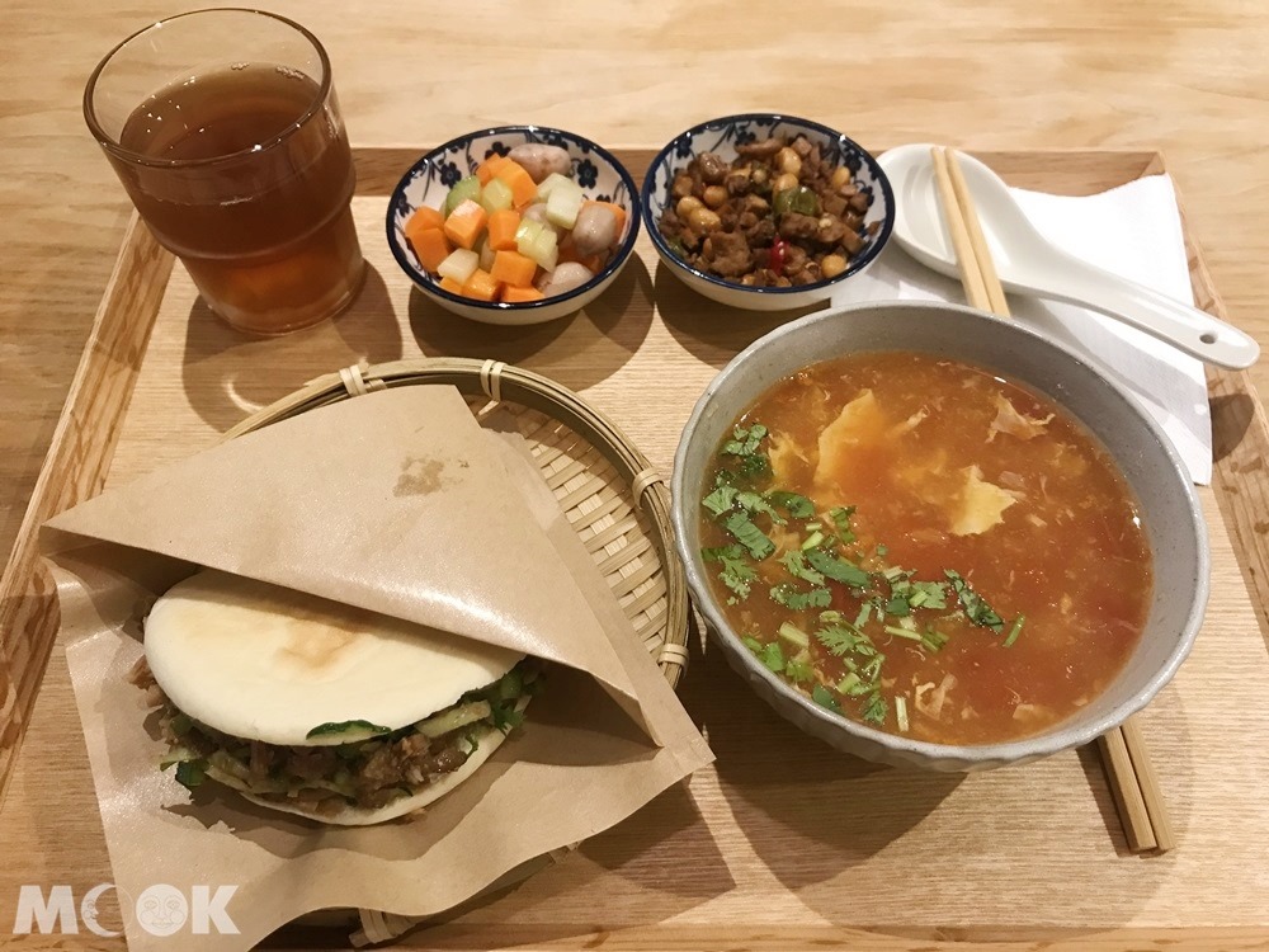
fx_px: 1026
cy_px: 476
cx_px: 634
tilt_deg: -58.2
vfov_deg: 49.7
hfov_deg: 63.4
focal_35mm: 28
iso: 40
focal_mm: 3.99
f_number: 1.8
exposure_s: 1/15
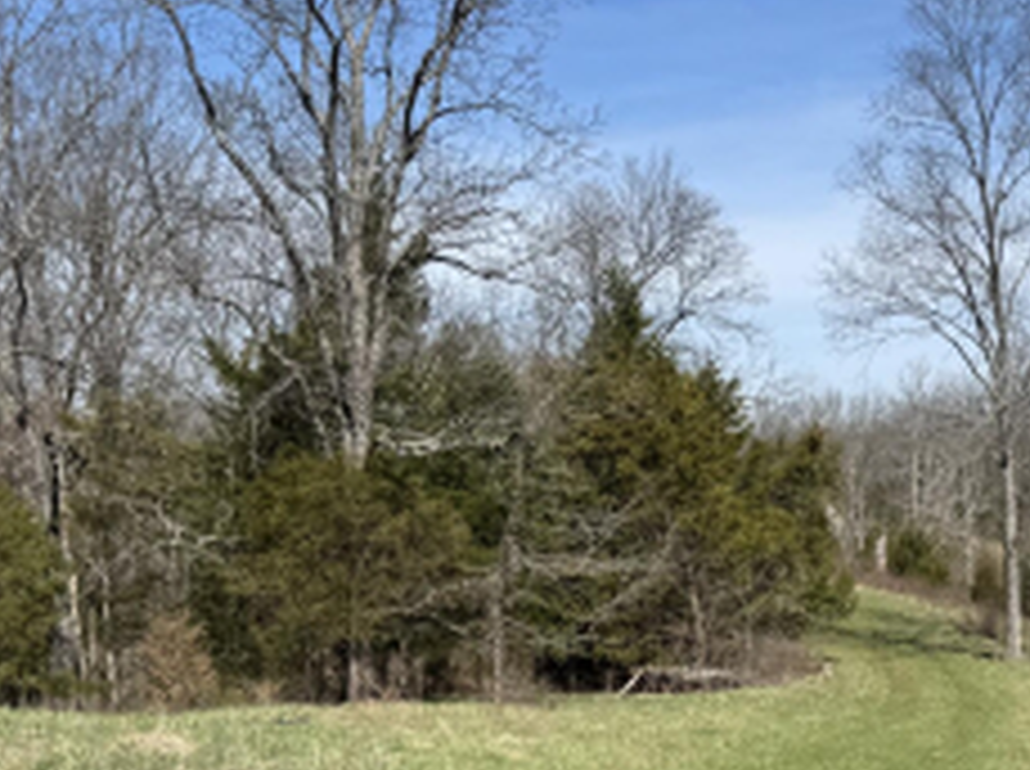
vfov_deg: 20.7
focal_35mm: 70
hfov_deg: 26.8
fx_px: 2080
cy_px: 621
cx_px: 947
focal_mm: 6.76
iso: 80
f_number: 1.78
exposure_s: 1/4950
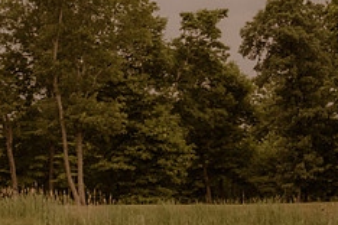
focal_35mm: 99
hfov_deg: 19.5
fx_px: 929
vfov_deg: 13.5
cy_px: 250
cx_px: -54
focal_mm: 24
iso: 1000
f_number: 2.8
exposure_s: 1/1250
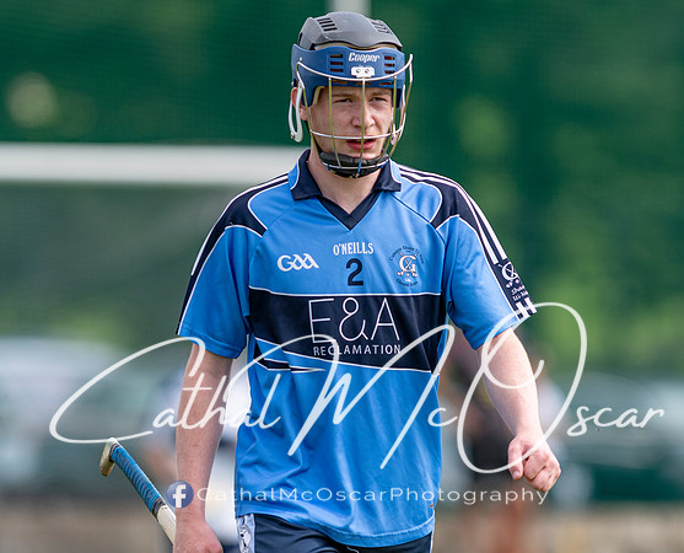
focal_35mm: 614
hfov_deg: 3.1
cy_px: 220
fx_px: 12486
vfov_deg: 2.5
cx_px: 309
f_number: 2.8
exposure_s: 1/1600
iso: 125
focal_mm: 300
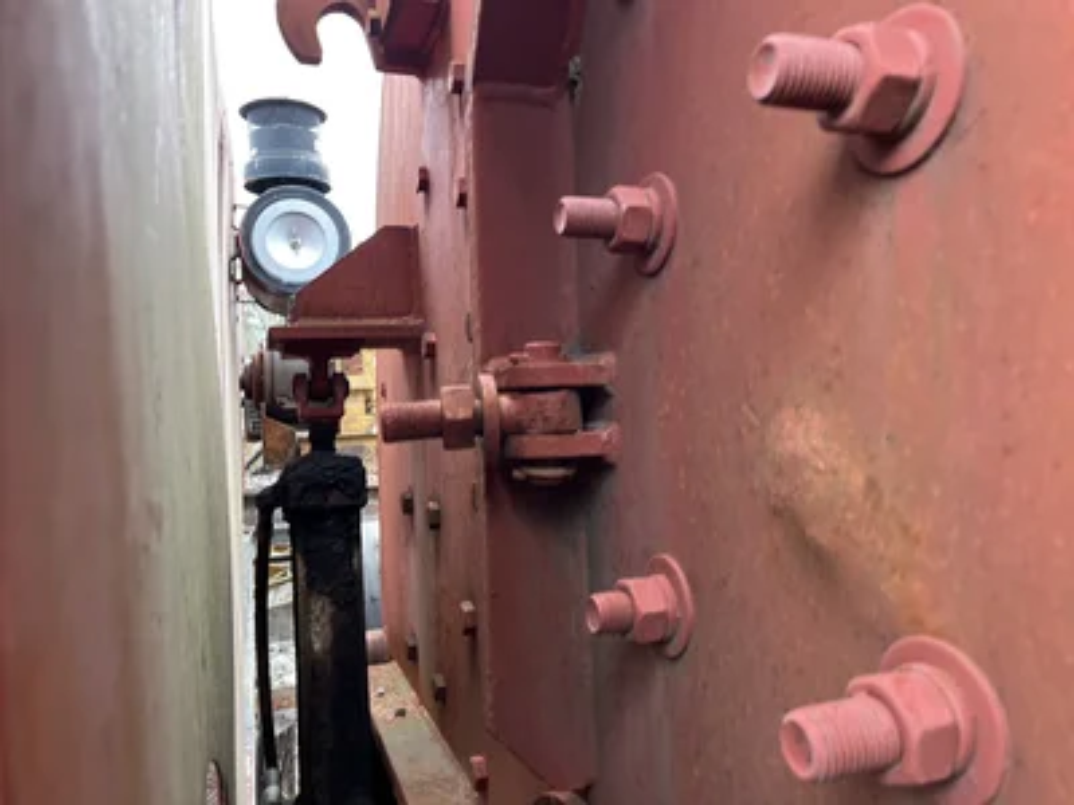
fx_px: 807
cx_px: 537
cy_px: 402
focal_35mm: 26
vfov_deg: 53.1
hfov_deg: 67.3
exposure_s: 1/120
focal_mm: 5.1
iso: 125
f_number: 1.6
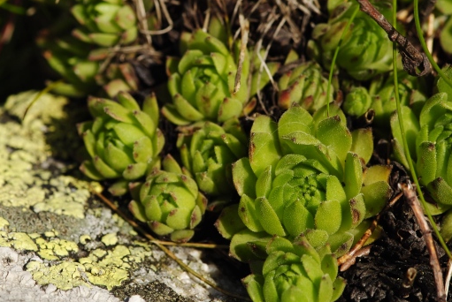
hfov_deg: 10.3
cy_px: 117
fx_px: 2511
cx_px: 166
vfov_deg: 6.9
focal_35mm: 200
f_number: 8
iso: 100
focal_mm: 85
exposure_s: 1/250
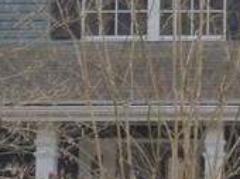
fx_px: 1212
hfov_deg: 11.1
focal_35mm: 175
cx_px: 272
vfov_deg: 8.4
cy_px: -4
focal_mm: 5.04
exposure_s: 1/200
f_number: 3.2
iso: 200
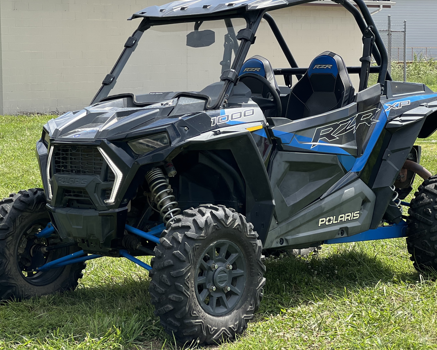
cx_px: 227
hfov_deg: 19.8
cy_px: 151
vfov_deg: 15.9
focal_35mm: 97
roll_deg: -0.6
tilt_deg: -5.0
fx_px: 1255
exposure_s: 1/316
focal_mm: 9
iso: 32
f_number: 2.8
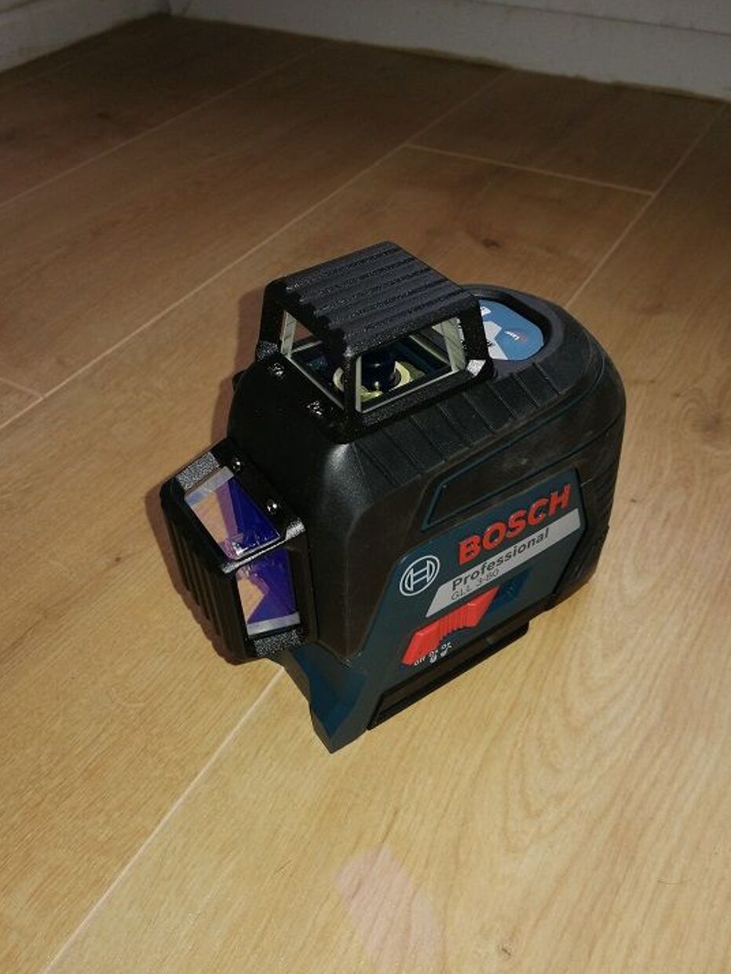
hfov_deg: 48.2
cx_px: 374
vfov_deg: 61.7
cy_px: 484
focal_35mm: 29
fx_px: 816
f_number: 1.8
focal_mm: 3.95
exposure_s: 1/50
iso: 64
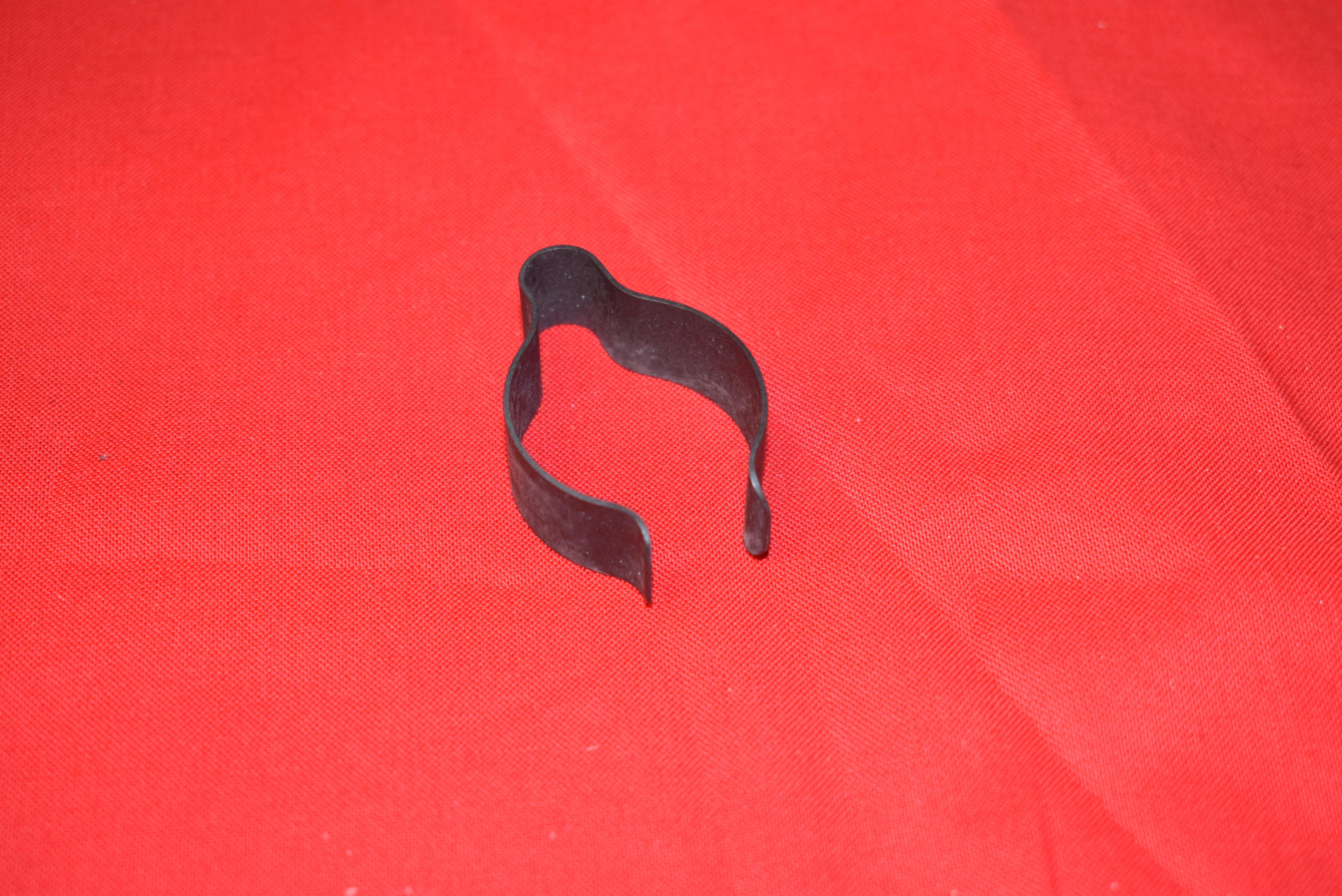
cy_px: 448
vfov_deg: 22.6
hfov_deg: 33.4
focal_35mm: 60
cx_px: 671
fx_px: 2237
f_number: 5.6
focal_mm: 40
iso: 800
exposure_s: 1/200
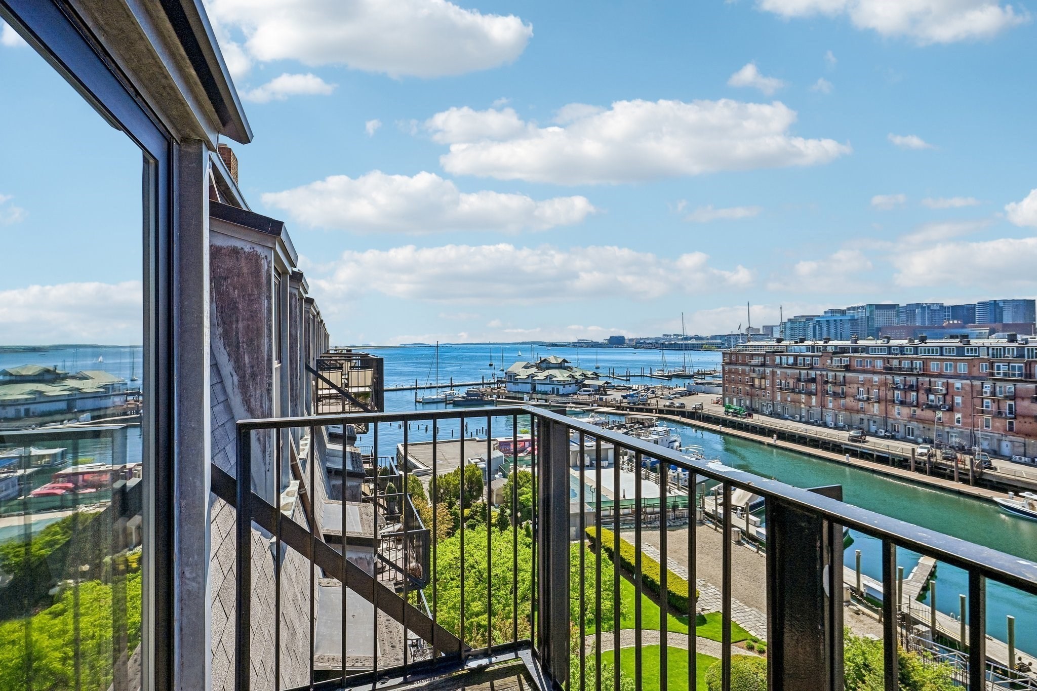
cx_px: 518
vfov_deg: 67.4
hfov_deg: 90.0
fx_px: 518
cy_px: 346
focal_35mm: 18
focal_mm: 18
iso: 400
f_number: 8
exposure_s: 1/1250
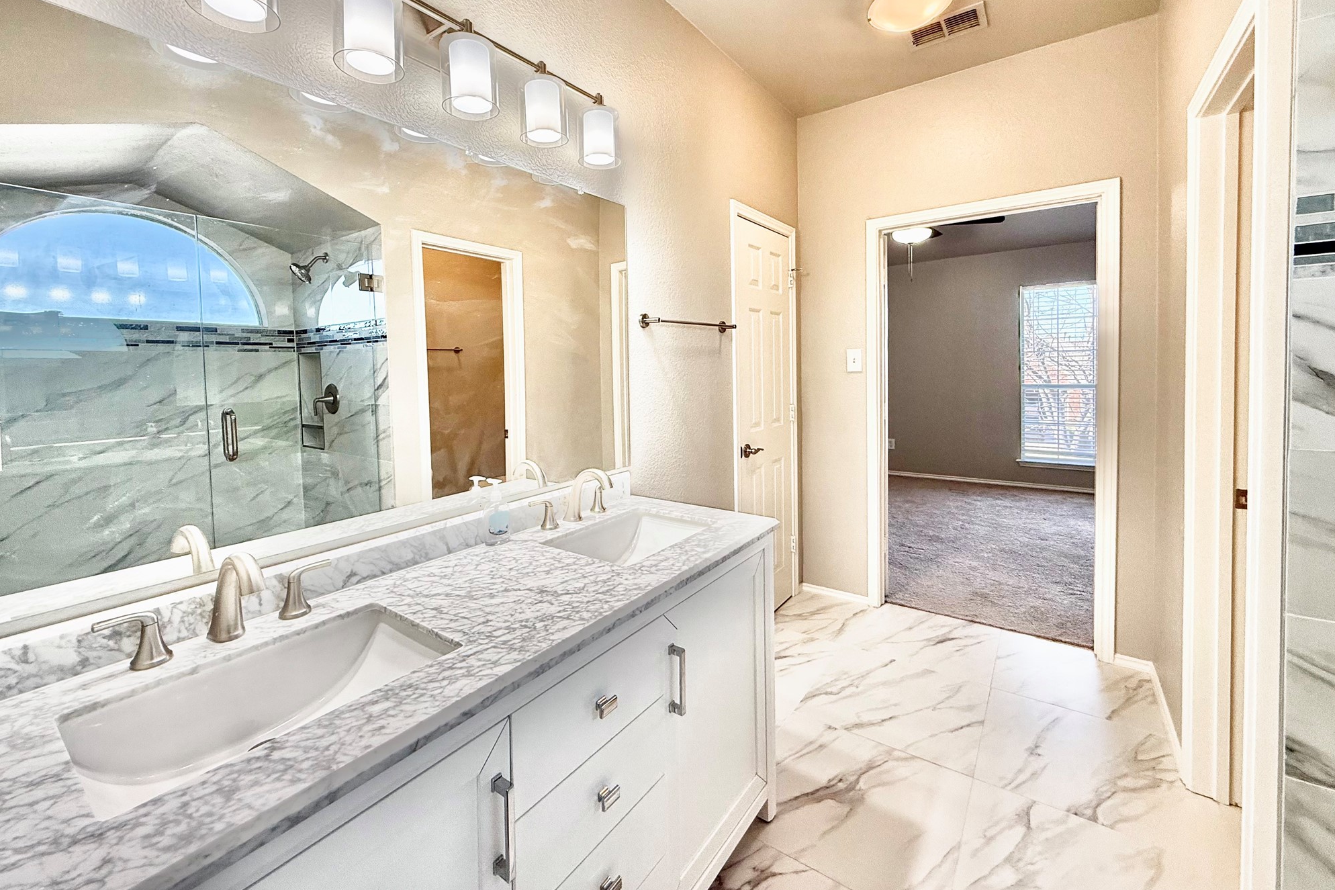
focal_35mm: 15
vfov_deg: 76.9
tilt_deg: -1.0
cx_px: 654
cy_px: 382
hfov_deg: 100.4
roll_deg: +1.1
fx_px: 556
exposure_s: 1/120
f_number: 2.2
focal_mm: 2.22
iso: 125
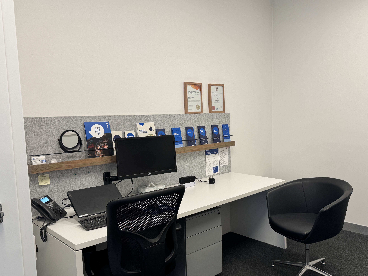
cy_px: 148
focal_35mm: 30
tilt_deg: -5.8
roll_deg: +1.1
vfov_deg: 46.8
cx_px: 203
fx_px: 319
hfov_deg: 59.8
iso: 80
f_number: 1.78
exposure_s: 1/100
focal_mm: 6.76
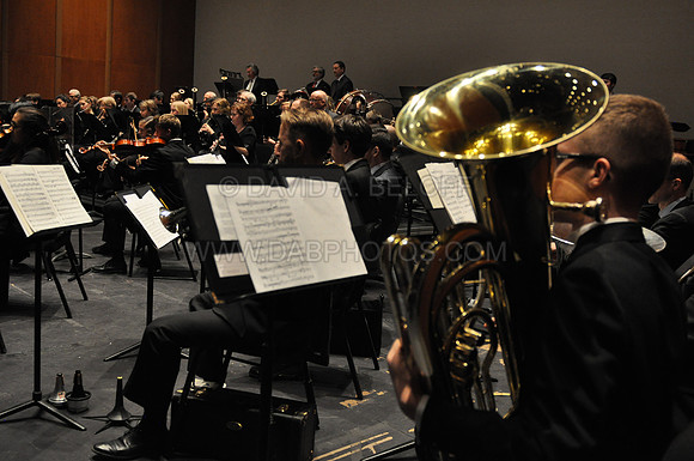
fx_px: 693
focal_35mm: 36
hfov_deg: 53.2
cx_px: 347
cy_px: 230
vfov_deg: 36.8
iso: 1600
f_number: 2.8
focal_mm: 24
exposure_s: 1/250
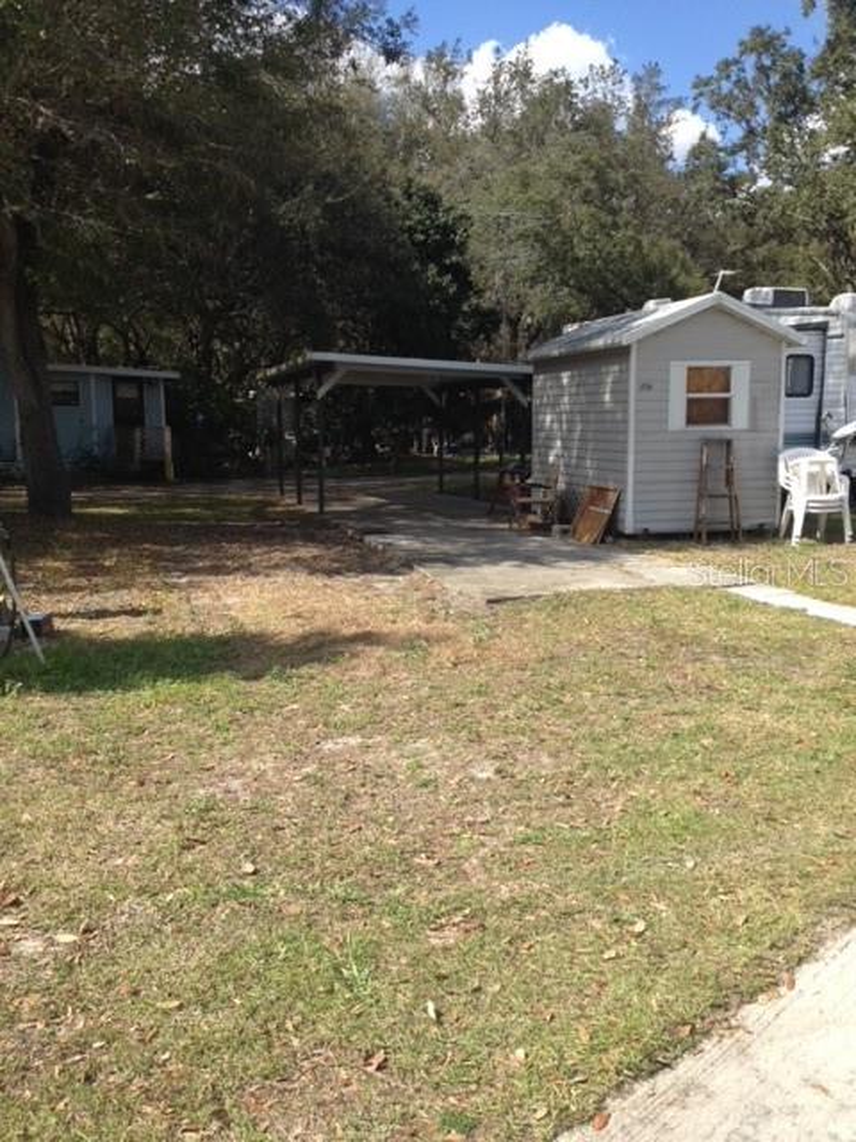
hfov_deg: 40.7
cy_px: 571
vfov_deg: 52.6
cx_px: 428
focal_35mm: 35
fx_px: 1154
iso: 50
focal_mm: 4.28
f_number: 2.4
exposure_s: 1/968
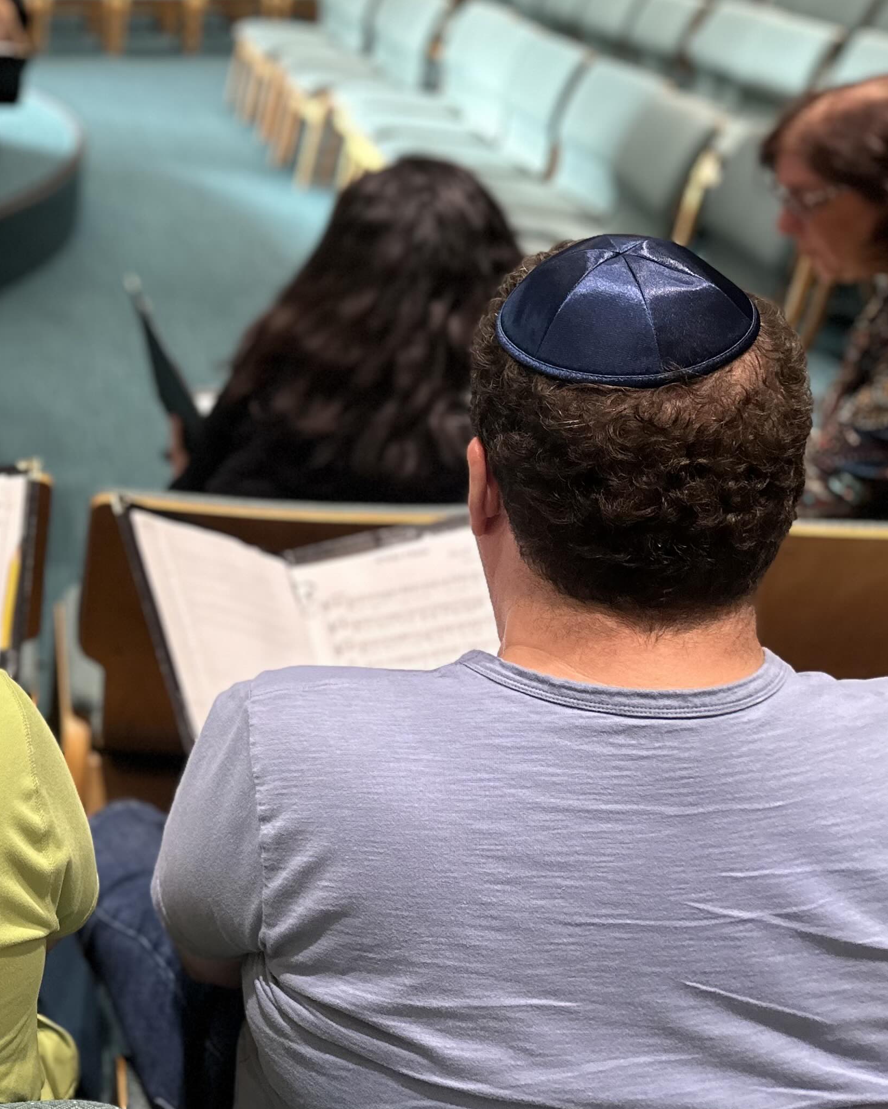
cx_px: -176
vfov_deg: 39.6
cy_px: 331
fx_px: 1511
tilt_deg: -18.2
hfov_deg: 28.5
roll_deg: -0.2
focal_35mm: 46
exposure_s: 1/60
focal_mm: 6.86
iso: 160
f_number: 1.78
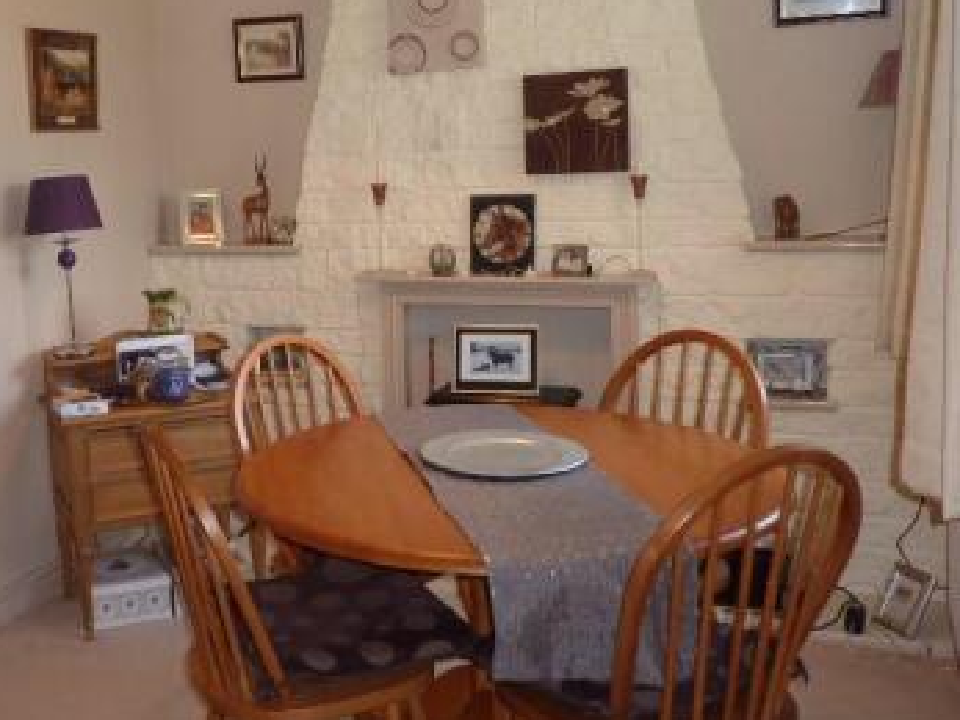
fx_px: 1164
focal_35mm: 42
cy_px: 278
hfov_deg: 43.1
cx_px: 217
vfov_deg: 34.2
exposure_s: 1/30
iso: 125
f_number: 3.3
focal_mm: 4.1
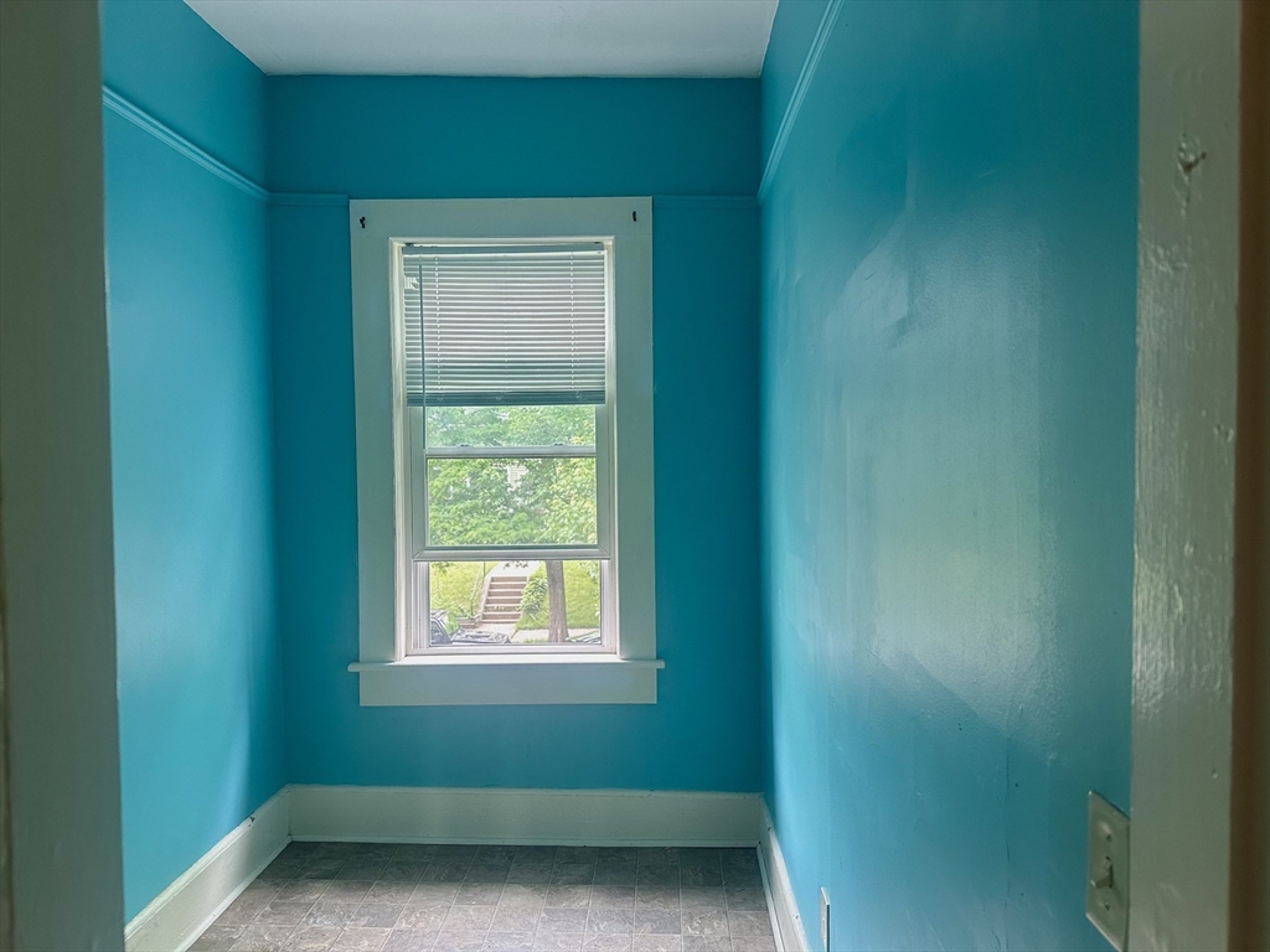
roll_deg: +0.4
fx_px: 881
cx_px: 635
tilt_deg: -2.0
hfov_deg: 71.6
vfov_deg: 56.8
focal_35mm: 24
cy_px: 476
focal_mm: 6.86
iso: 200
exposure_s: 1/120
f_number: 1.78
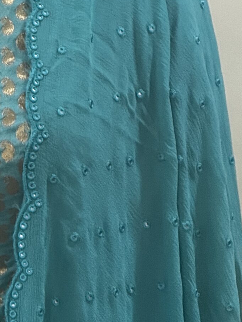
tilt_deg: -0.7
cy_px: 149
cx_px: -91
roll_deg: -1.7
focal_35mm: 339
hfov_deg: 4.4
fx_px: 3158
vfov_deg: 5.8
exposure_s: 1/50
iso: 250
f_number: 2.8
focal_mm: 15.66
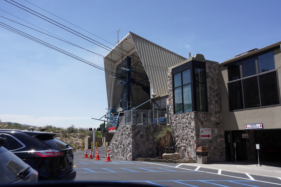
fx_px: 250
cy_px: 94
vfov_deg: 41.1
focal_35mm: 32
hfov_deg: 58.7
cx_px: 140
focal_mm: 32
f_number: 20
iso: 640
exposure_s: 1/320
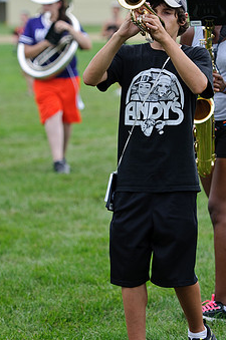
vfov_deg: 9.4
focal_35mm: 219
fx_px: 2068
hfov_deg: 6.3
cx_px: 135
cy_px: 134
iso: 200
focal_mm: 110
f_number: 2.8
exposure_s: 1/500
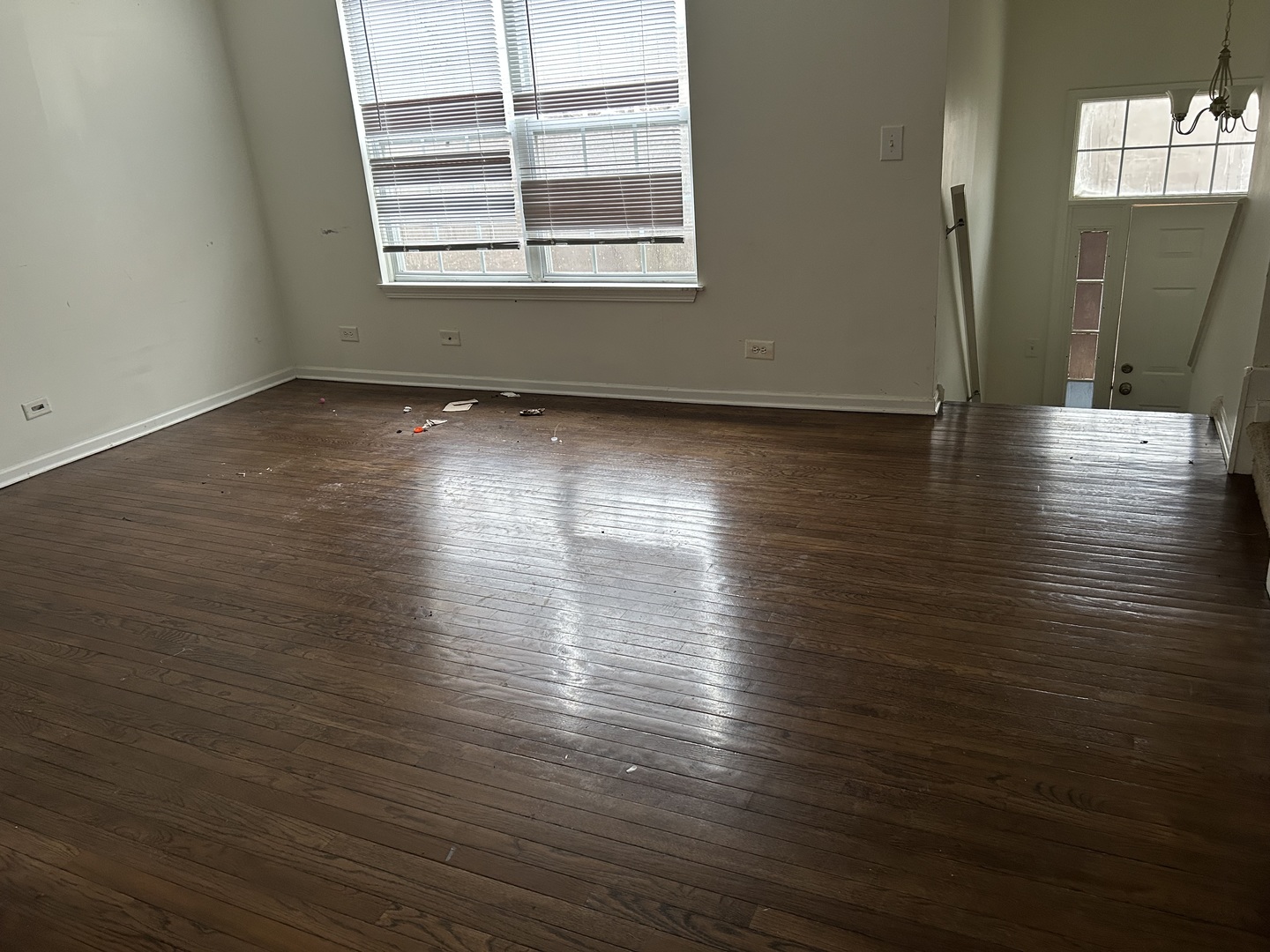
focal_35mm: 26
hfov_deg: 67.3
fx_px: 954
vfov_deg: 53.1
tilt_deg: -20.9
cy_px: 476
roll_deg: +4.7
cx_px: 635
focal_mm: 5.7
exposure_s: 1/60
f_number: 1.5
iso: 250
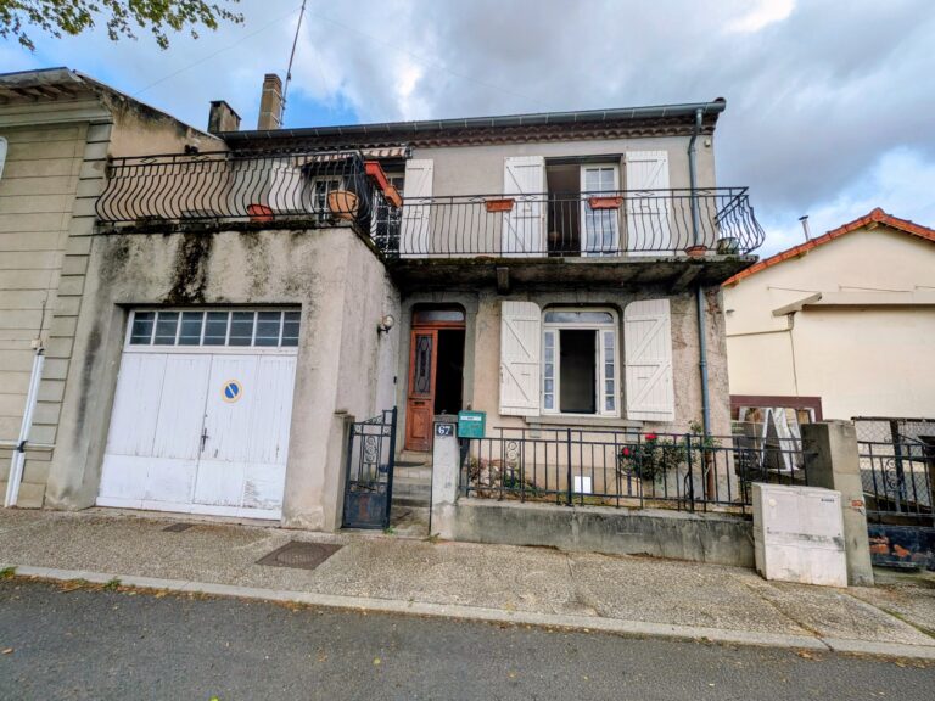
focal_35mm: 14
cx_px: 468
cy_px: 350
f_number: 2.2
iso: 47
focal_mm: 1.83
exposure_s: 1/1458
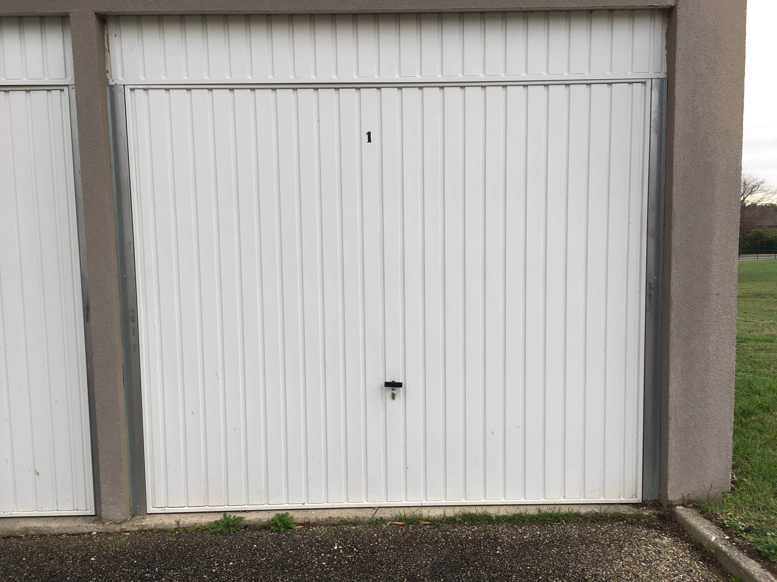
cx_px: 388
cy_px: 291
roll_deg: +1.7
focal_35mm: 29
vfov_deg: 48.2
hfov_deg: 61.7
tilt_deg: -6.3
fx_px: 651
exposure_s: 1/273
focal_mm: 4.15
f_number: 2.2
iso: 25
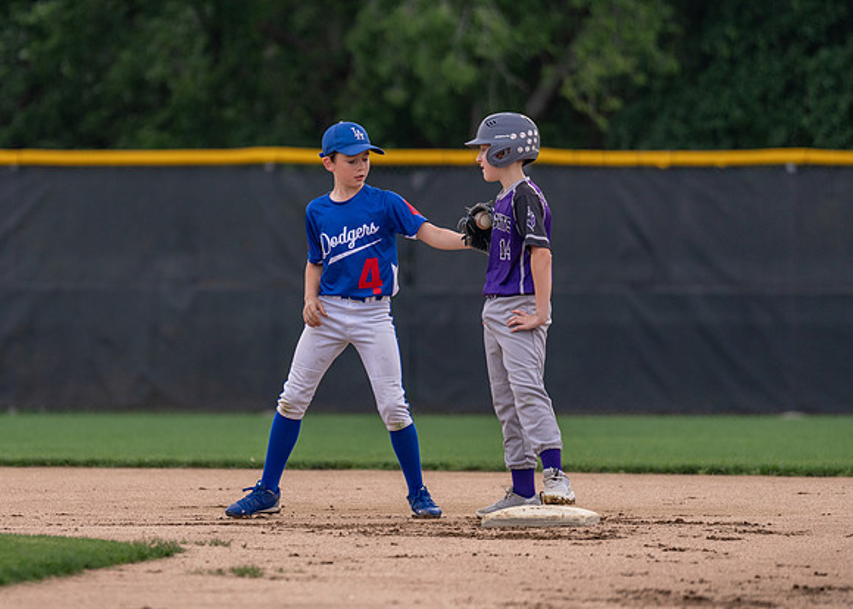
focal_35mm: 319
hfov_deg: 6.3
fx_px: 7715
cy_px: 283
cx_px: 312
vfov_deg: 4.5
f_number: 2.8
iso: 320
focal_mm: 200
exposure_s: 1/2500
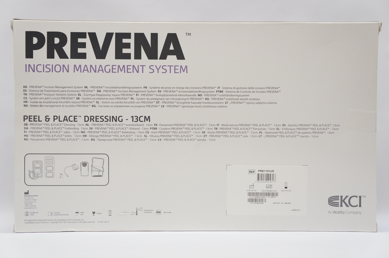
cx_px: 194
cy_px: 129
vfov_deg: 29.8
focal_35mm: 45
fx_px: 486
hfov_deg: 43.6
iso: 400
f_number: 5.6
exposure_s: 1/80
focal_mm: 30
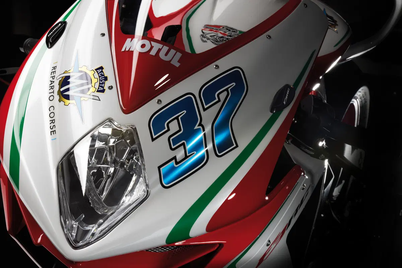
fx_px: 1363
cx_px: 201
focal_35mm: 122
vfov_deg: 11.2
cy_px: 134
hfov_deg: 16.8
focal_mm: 122
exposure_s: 1/40
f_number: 22
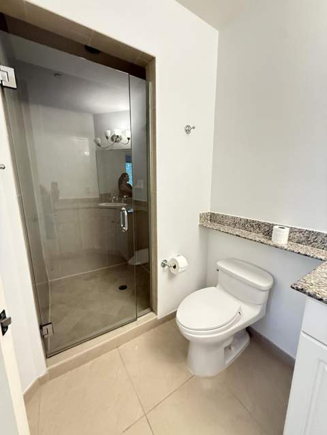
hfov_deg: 85.7
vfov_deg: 102.1
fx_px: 176
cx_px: 164
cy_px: 218
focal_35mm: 14
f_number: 2.2
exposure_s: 1/60
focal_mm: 2.22
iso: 800
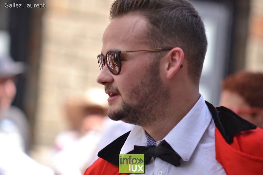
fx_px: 1479
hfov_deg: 10.2
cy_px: 88
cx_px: 132
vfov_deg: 6.8
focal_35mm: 202
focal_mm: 135
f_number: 3.2
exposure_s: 1/400
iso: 100
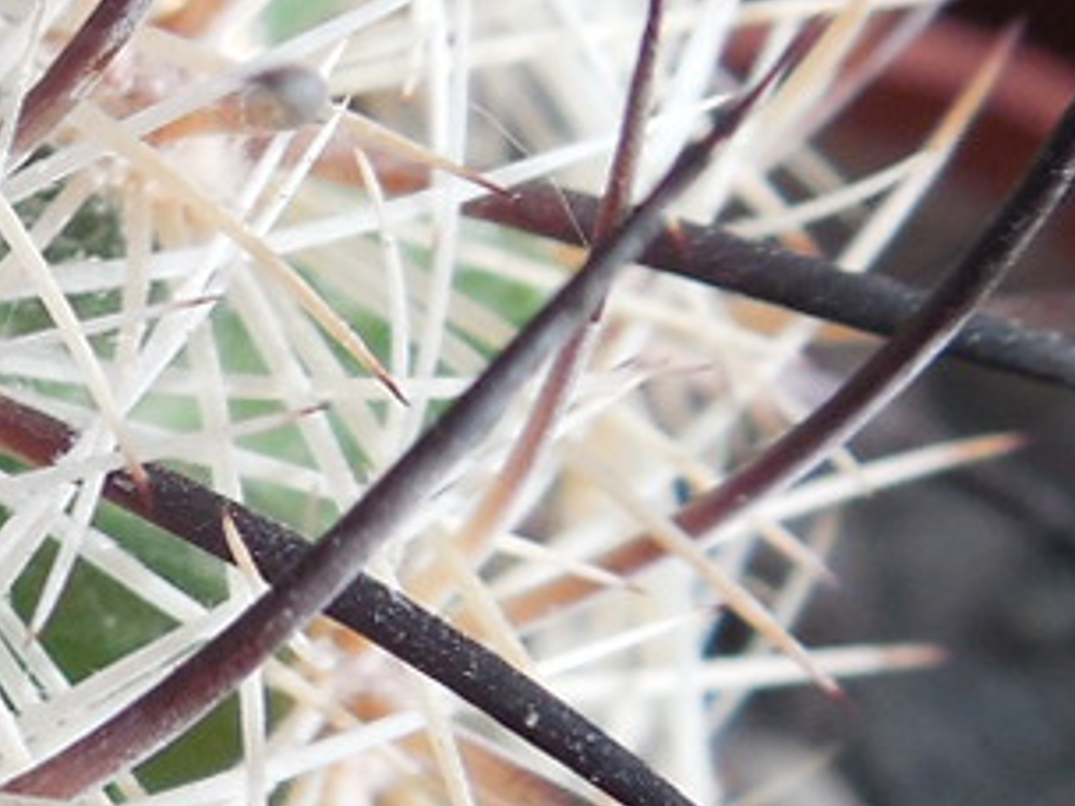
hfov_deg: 11.5
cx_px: -661
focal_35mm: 163
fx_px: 5062
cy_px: 378
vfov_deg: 9.1
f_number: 3.6
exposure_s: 1/80
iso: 125
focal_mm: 5.6
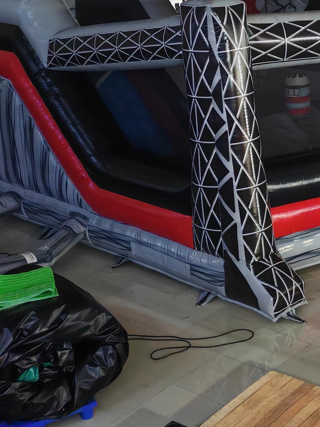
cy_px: 62
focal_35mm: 71
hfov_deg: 19.7
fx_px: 875
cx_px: 366
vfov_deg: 26.7
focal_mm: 5.52
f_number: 1.95
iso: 800
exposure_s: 1/33
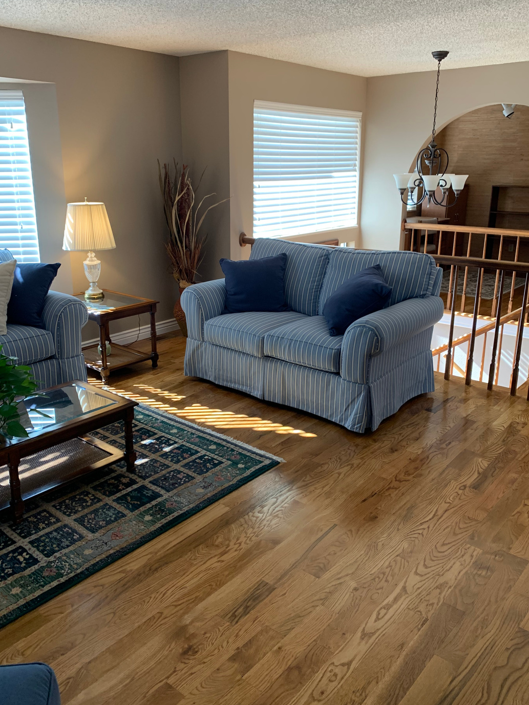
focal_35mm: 29
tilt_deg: -15.2
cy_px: 334
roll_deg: -0.8
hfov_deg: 48.2
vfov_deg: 61.6
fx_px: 591
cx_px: 264
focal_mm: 4.25
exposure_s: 1/60
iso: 125
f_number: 1.8
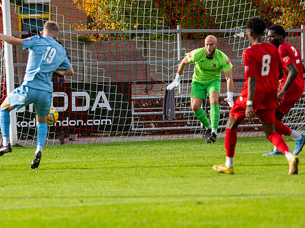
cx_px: 117
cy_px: 165
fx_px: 3470
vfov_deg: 3.8
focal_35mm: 394
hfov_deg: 5.0
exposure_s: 1/2500
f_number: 4
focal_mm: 190
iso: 400
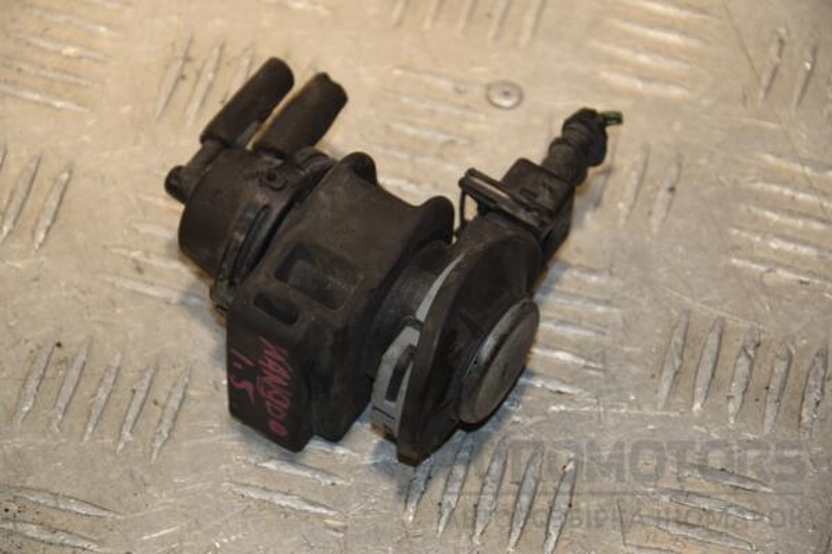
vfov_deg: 8.7
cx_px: 416
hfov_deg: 13.0
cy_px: 277
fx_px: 3640
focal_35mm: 158
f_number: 6.3
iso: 800
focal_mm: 105
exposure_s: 1/200
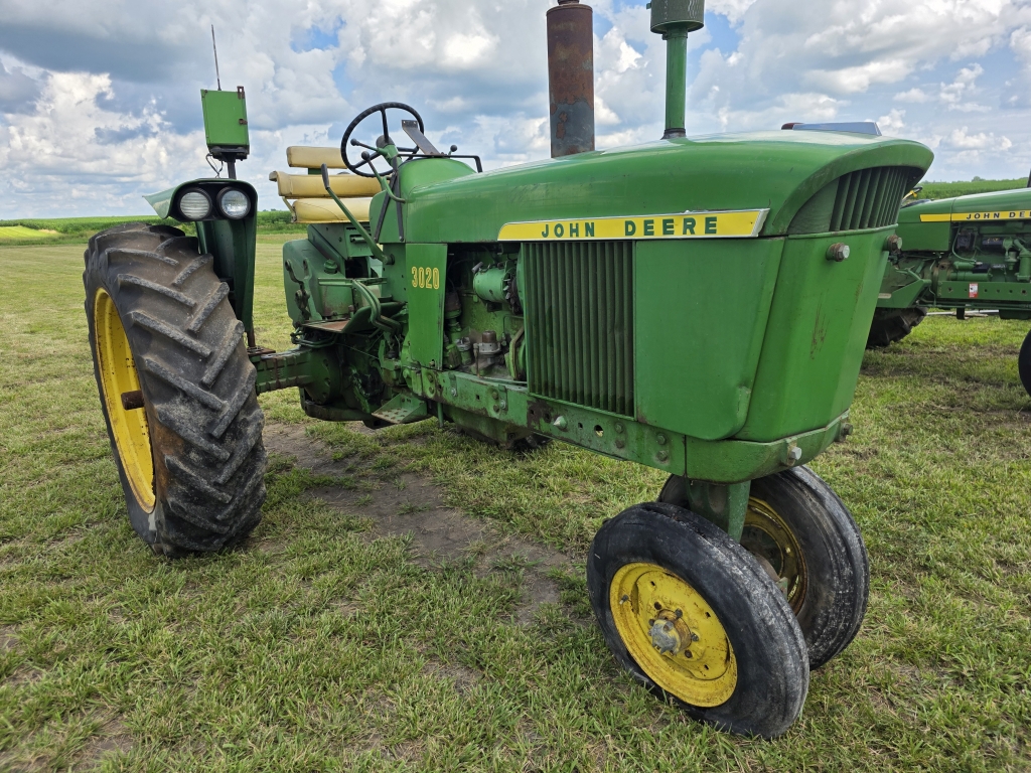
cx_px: 516
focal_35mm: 23
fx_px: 685
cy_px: 386
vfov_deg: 58.9
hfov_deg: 73.9
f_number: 1.7
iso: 80
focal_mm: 6.3
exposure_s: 1/3220
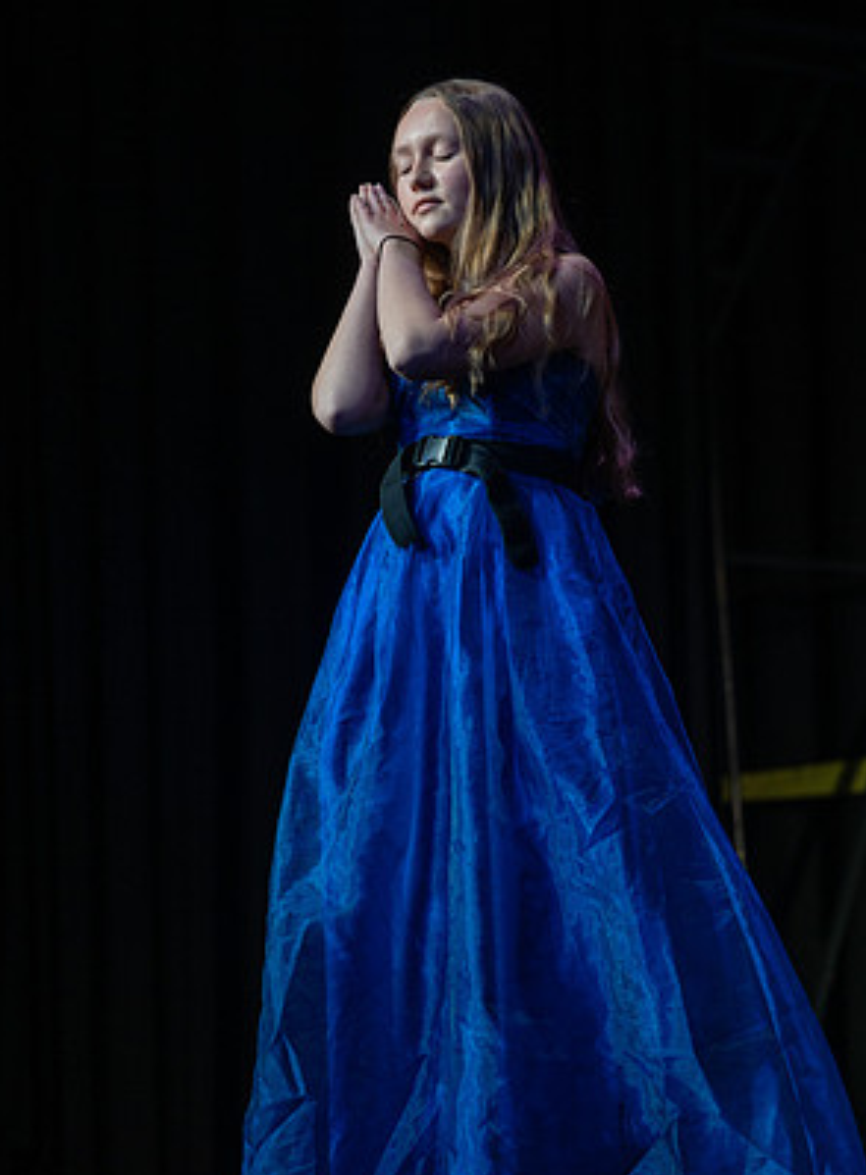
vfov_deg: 11.0
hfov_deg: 8.1
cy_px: 609
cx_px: 428
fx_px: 6107
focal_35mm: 181
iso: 180
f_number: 2.8
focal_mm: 102
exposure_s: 1/250
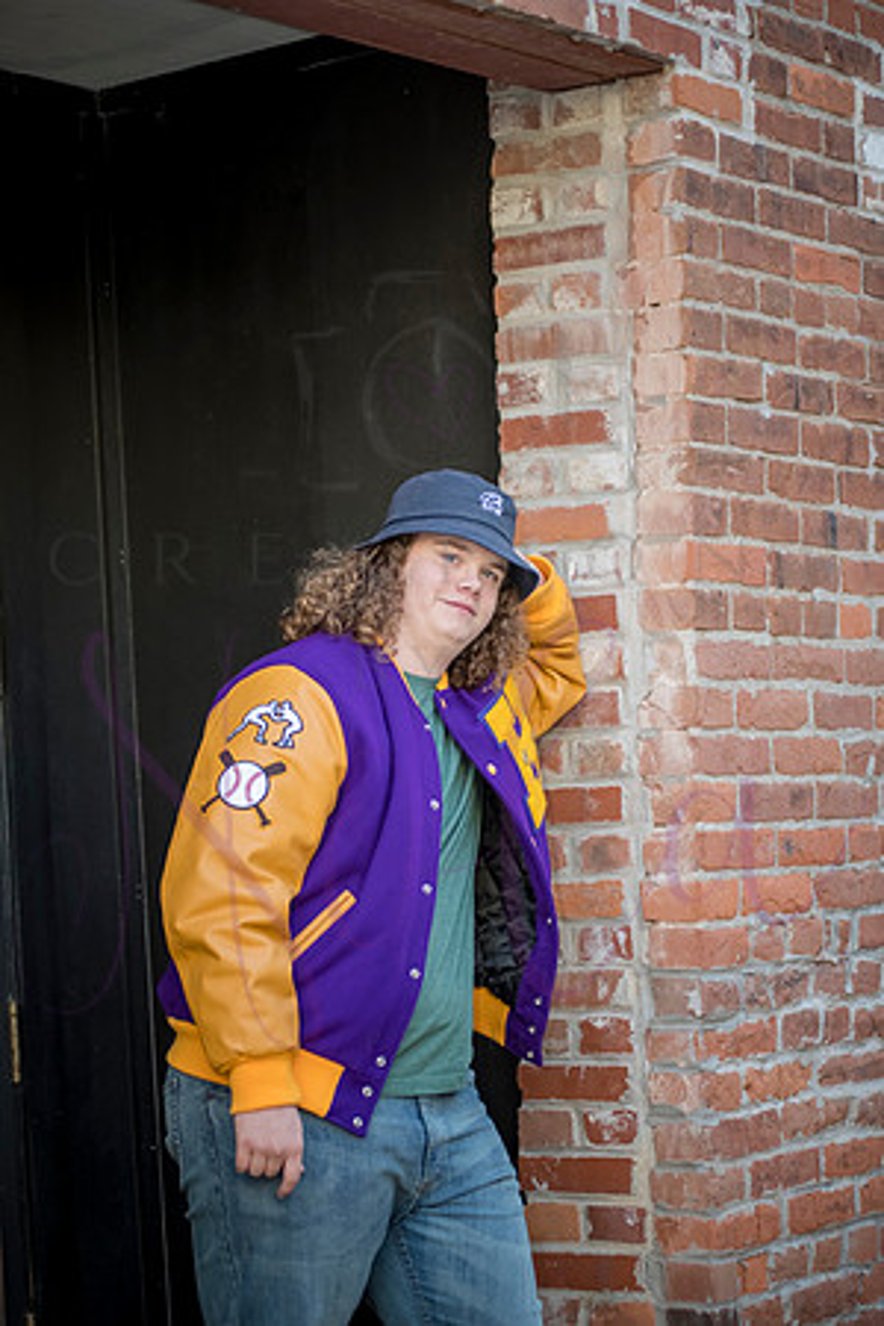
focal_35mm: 80
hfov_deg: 17.1
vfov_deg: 25.4
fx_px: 2946
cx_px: 442
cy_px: 663
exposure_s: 1/320
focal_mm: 80
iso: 640
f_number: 3.2
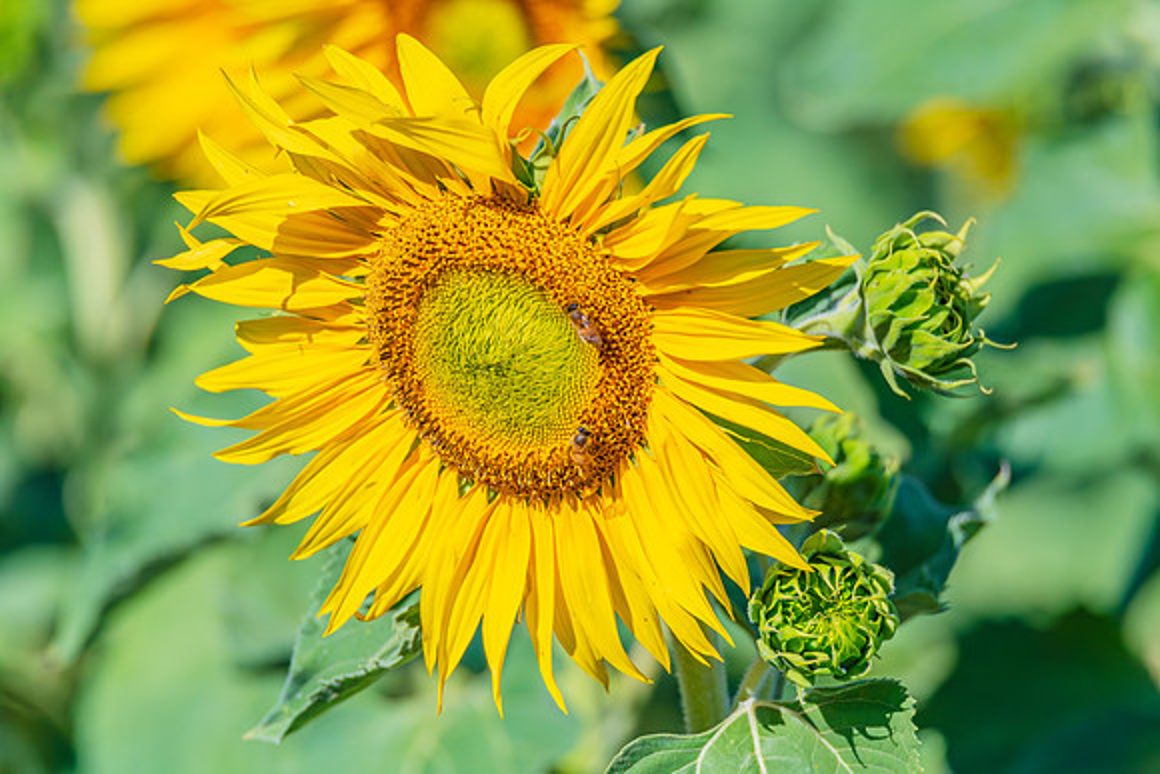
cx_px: 618
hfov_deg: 3.5
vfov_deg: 2.3
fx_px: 18897
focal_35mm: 586
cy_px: 413
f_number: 6.3
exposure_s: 1/5000
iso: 800
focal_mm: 550
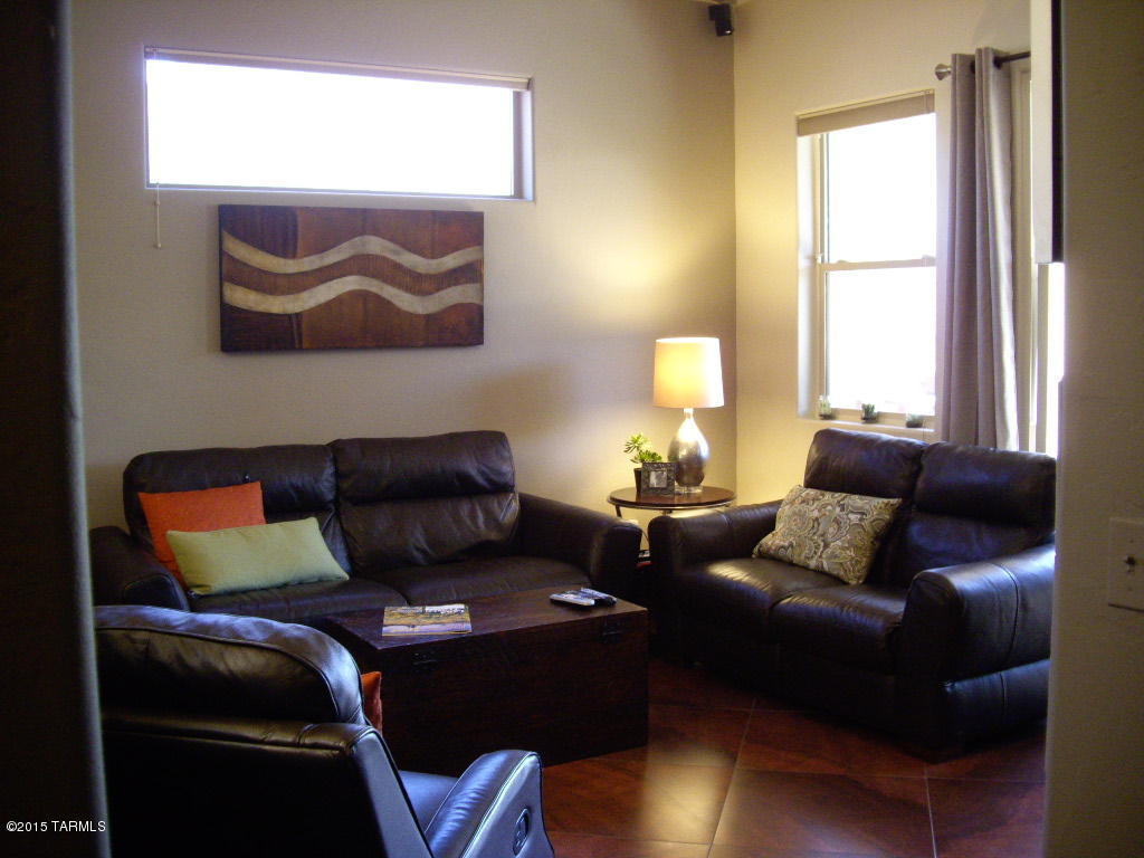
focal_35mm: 38
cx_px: 572
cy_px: 429
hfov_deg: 49.0
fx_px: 1256
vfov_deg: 37.7
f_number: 2.8
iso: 400
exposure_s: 1/15
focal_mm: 7.9
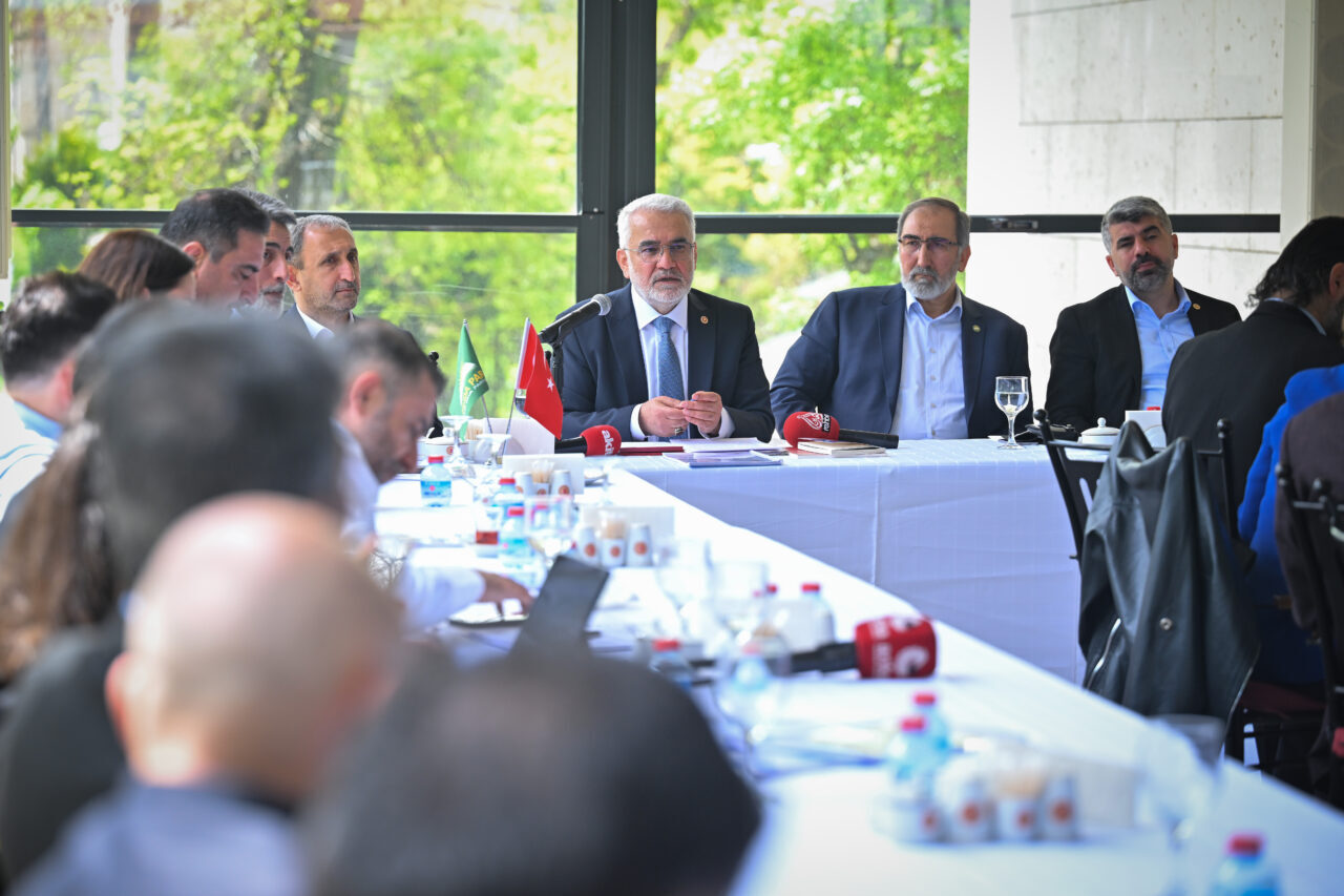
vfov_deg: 13.0
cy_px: 448
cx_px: 672
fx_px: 3919
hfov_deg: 19.5
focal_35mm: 105
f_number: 3.2
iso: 500
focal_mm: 105
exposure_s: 1/500
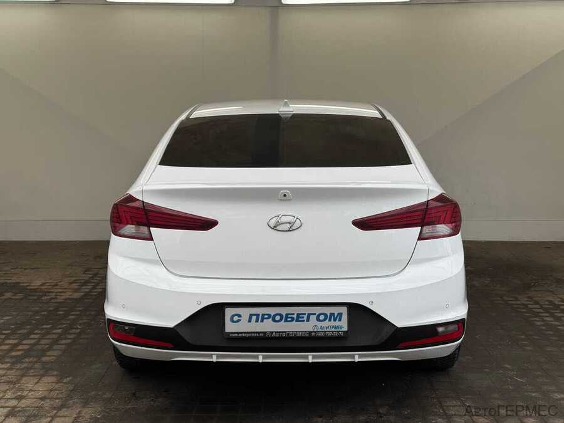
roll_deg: -0.4
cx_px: 282
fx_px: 782
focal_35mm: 48
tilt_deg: -10.0
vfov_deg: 30.3
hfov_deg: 39.7
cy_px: 212
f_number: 1.78
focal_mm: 6.76
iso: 64
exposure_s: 1/774
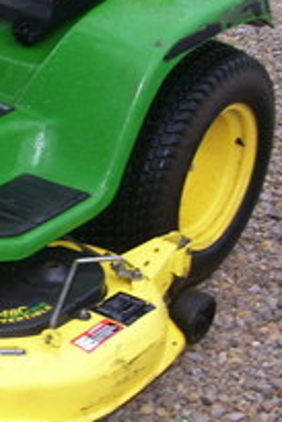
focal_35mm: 102
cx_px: -134
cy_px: 194
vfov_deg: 20.0
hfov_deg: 12.8
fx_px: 1196
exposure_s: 1/60
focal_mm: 6
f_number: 2.7
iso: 80
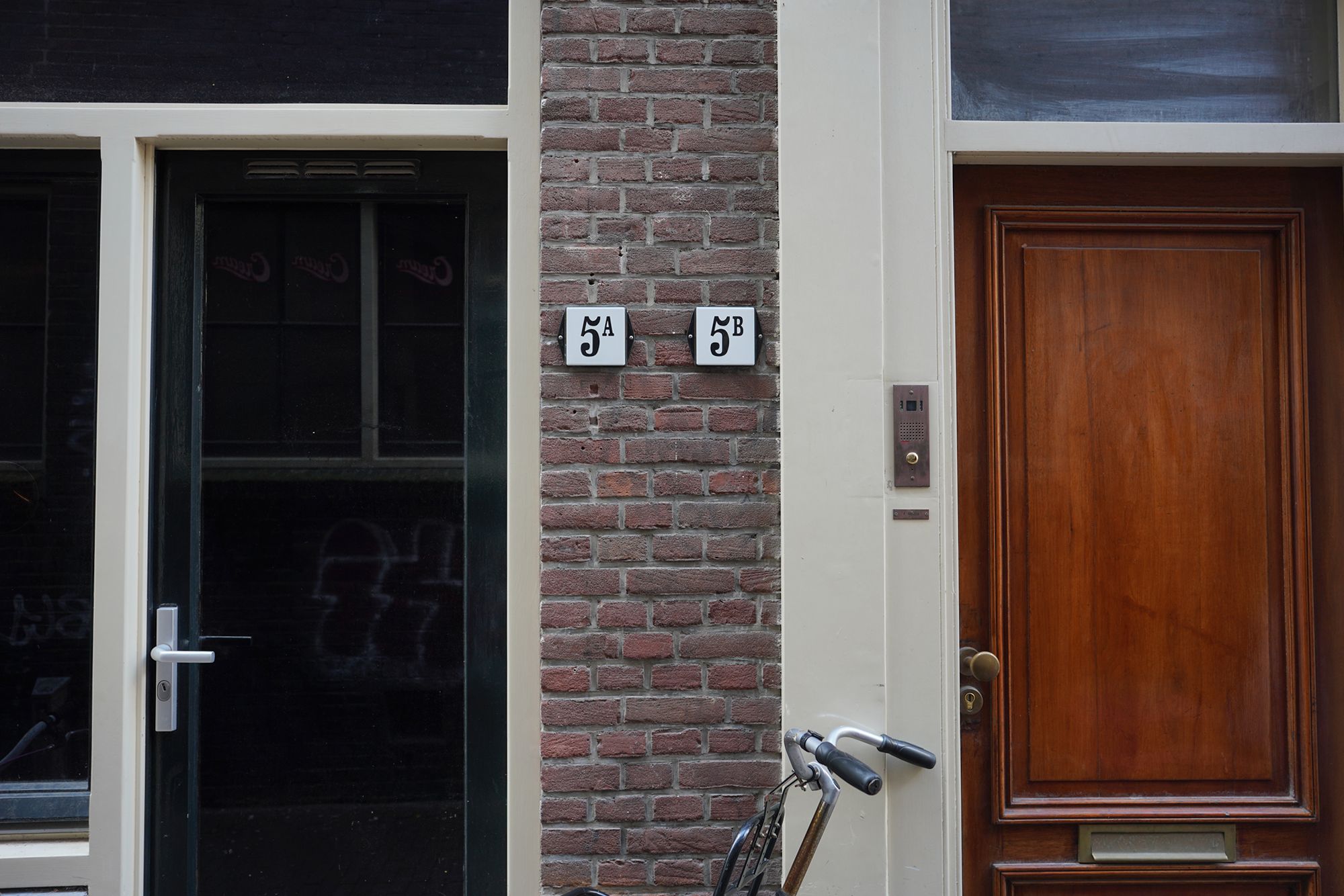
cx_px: 672
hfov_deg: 73.7
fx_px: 896
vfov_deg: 53.1
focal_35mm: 24
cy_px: 448
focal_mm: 24
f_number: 3.2
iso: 100
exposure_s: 1/100
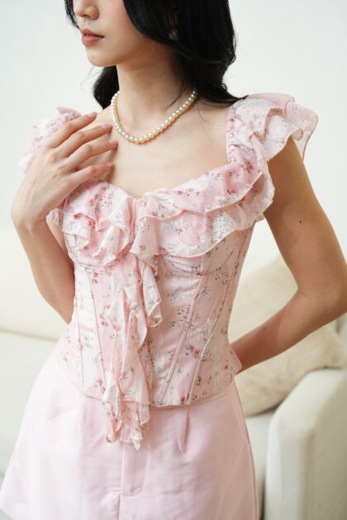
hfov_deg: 25.1
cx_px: 174
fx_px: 781
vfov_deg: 36.9
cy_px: 260
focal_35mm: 54
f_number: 5
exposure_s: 1/160
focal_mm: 54
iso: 1000
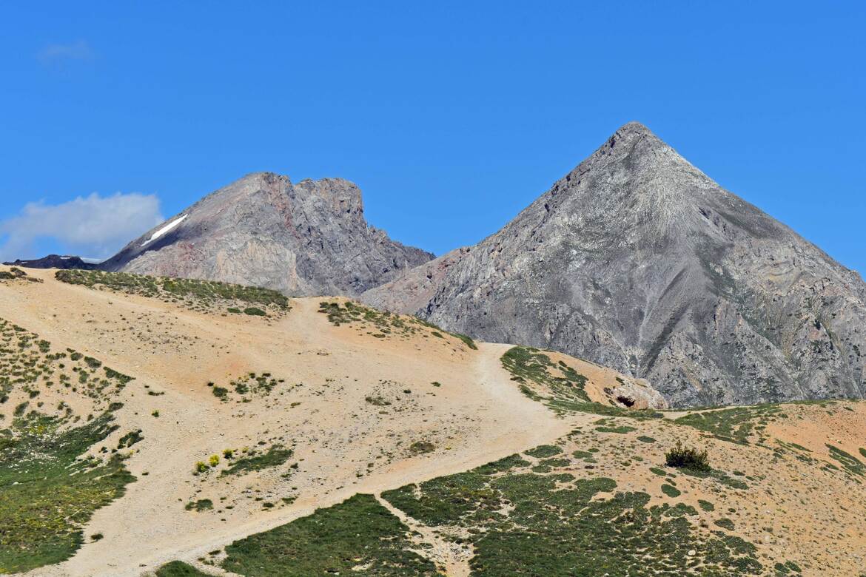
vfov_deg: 10.8
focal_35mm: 128
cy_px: 288
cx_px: 433
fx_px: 3067
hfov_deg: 16.1
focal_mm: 85
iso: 280
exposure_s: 1/500
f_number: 11
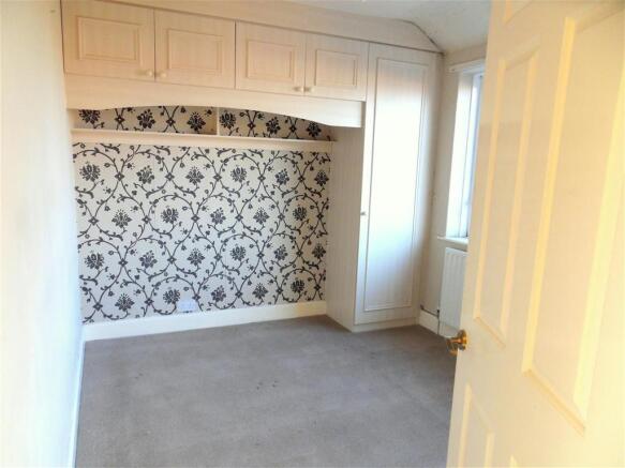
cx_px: 312
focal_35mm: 24
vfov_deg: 56.8
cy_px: 234
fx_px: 433
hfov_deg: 71.6
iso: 100
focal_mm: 4.2
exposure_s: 1/30
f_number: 3.3
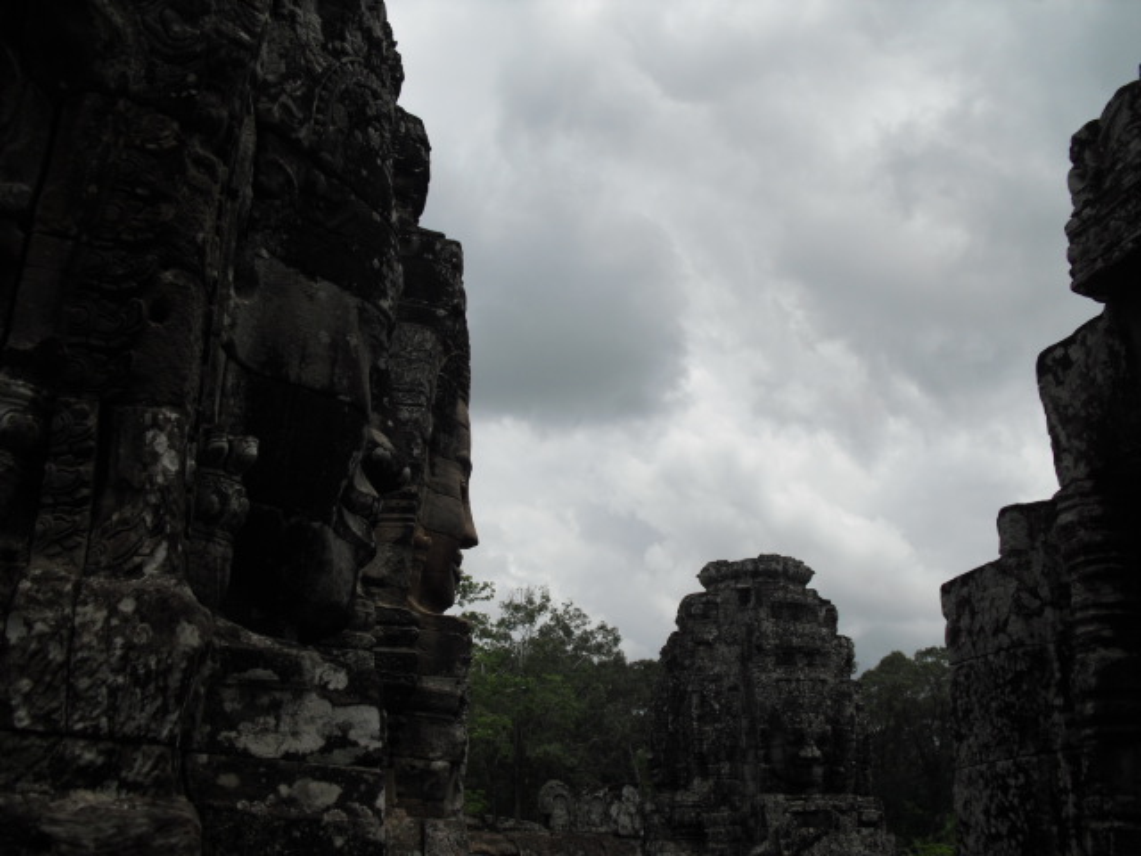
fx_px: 1187
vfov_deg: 39.7
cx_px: 570
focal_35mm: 36
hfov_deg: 51.4
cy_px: 428
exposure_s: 1/320
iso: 64
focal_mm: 6.3
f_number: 7.8
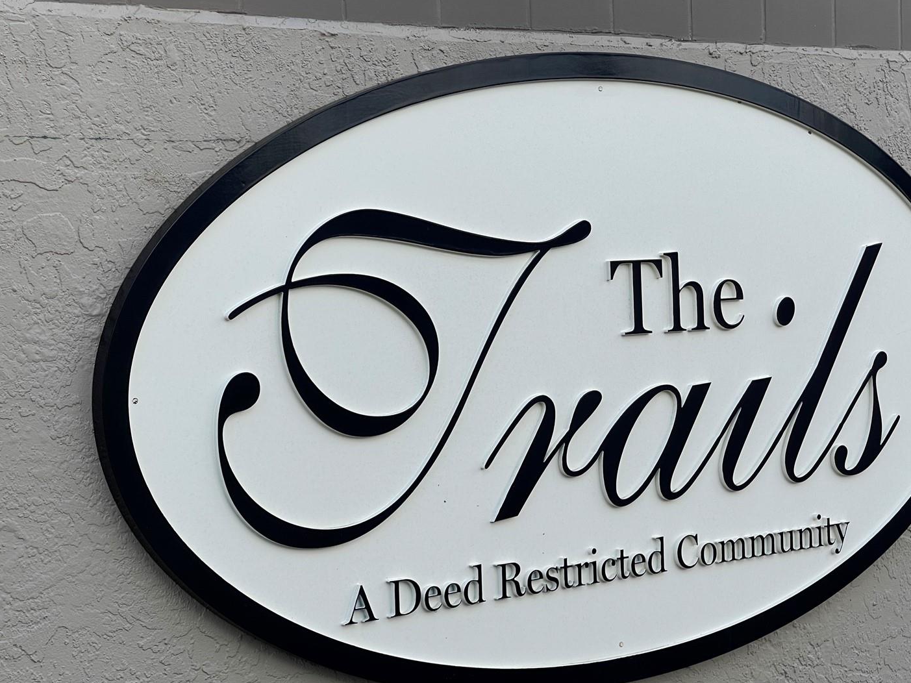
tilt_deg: -3.2
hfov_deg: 26.7
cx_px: 516
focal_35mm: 73
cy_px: 367
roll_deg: +2.0
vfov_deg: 20.2
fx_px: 1921
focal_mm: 7.5
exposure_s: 1/592
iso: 20
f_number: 2.2
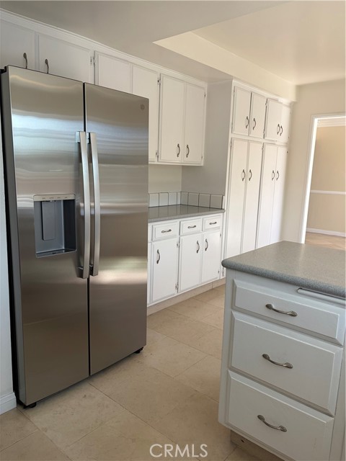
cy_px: 230
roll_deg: -2.0
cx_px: 173
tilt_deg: -9.4
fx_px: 347
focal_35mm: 26
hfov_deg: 53.1
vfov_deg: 67.3
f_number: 1.6
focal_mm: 5.96
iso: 50
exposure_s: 1/417
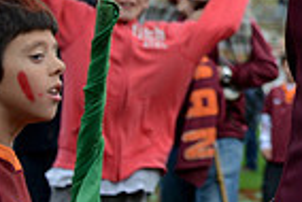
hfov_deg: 12.1
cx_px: 440
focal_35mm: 163
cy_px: -175
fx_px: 1369
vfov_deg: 8.1
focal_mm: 40
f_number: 4.2
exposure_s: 1/400
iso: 1250
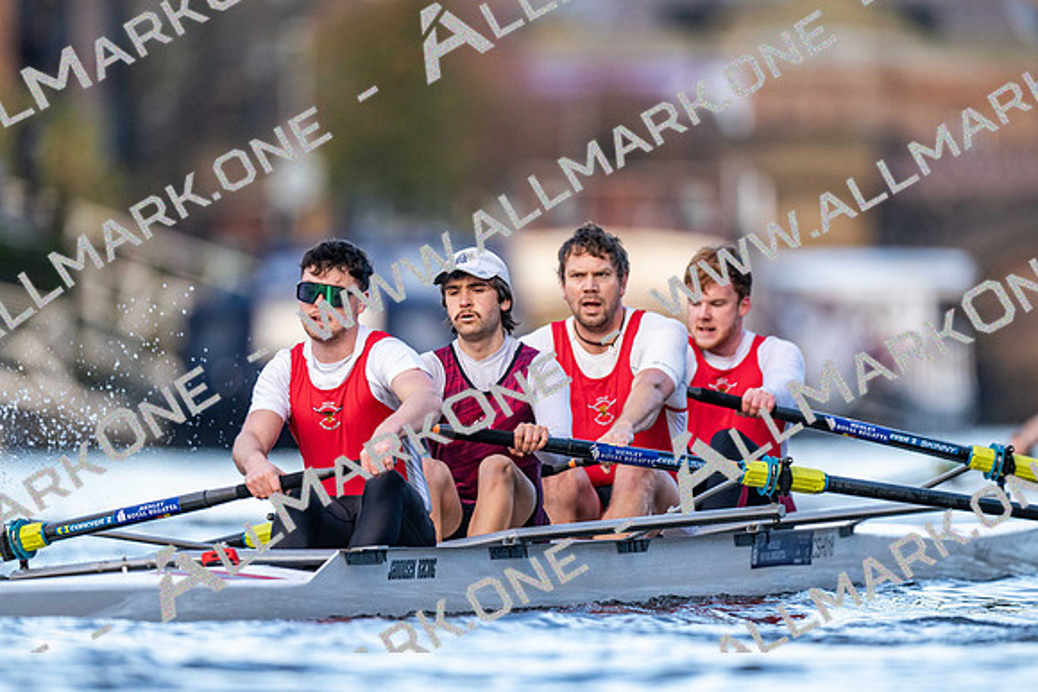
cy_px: 346
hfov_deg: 3.4
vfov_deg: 2.3
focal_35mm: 600
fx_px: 17303
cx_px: 519
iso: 2000
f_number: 4
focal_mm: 600
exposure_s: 1/2500
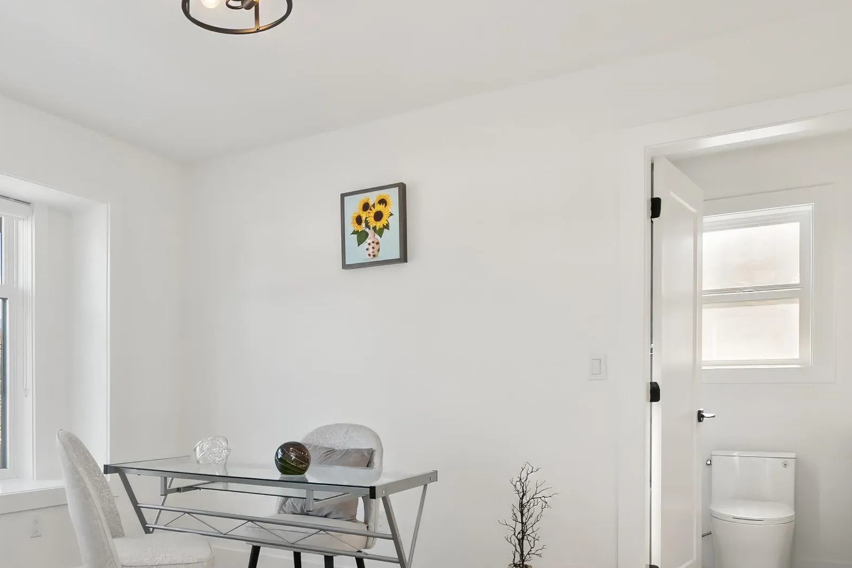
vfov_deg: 43.8
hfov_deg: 60.1
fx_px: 686
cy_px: 409
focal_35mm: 29
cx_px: 210
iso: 320
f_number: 7.1
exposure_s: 1/160
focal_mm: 10
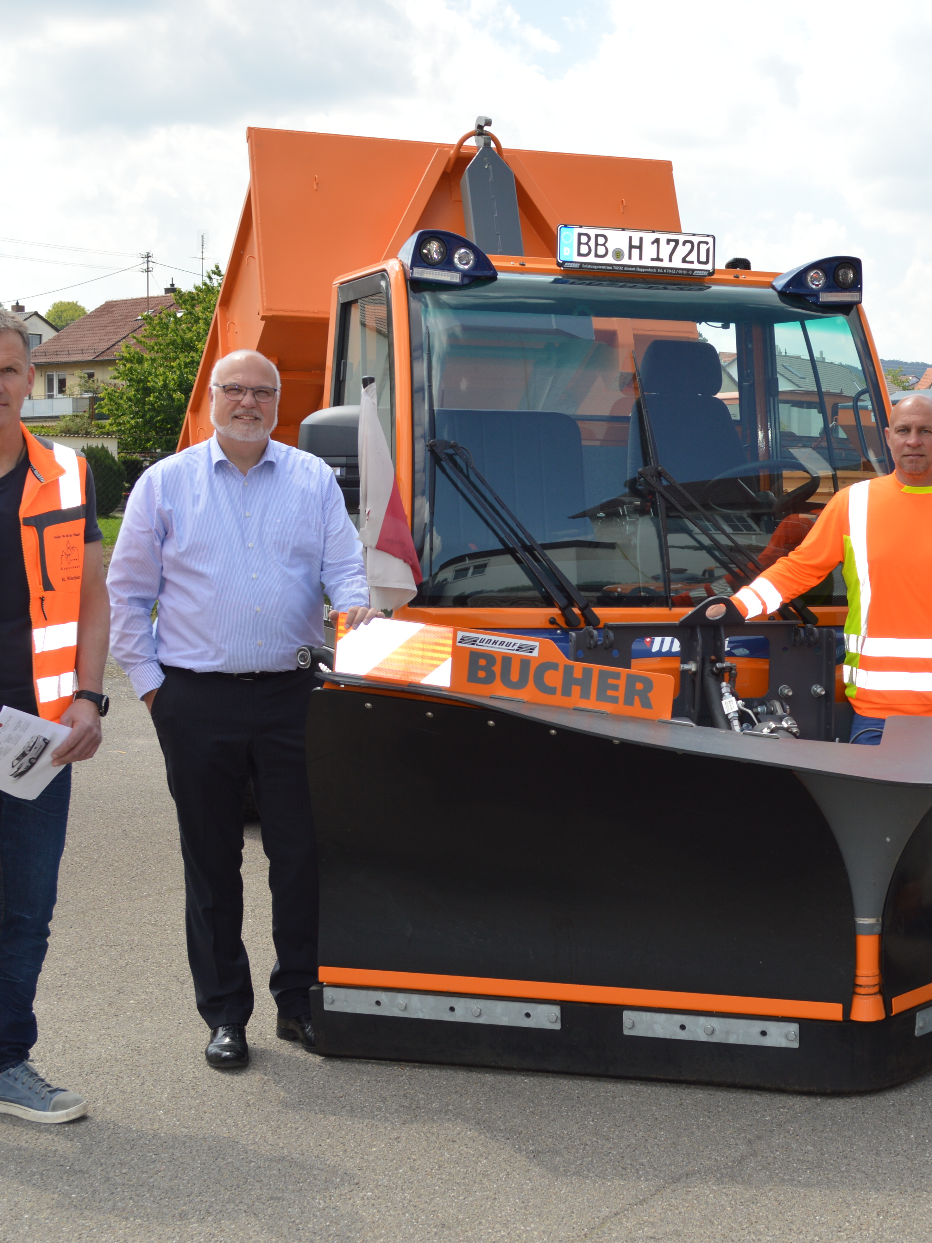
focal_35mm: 53
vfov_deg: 36.2
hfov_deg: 27.3
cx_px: 662
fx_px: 1903
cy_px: 627
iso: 100
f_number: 6.3
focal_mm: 24
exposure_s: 1/200
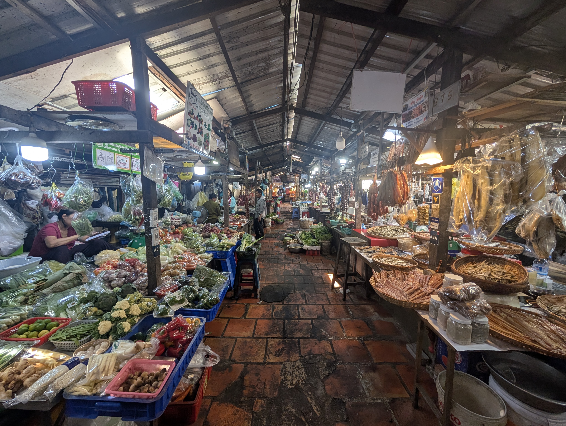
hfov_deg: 110.5
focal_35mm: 12
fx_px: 196
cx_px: 283
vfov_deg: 94.6
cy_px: 213
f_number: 1.7
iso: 64
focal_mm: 2.02
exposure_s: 1/111
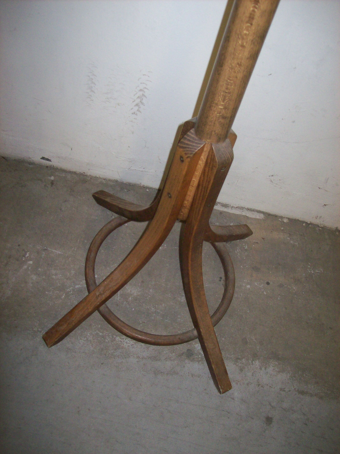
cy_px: 227
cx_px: 170
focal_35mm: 36
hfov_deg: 39.6
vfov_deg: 51.4
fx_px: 472
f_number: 2.7
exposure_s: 1/64
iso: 200
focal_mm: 6
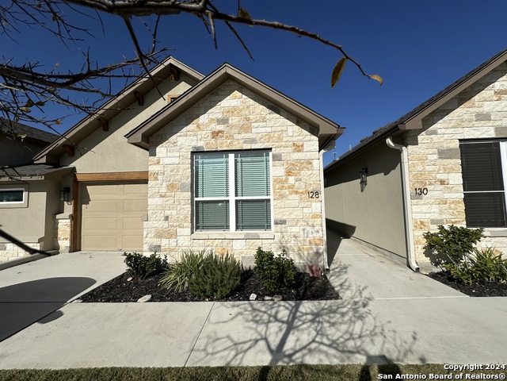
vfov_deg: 85.7
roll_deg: +1.5
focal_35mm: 14
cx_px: 254
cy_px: 190
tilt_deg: +3.7
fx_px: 205
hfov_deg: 102.1
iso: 50
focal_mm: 2.22
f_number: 2.2
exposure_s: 1/7813
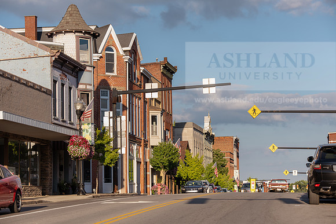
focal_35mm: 100
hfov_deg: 20.4
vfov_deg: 13.7
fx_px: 934
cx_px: 168
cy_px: 112
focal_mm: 100
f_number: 5.6
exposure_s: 1/160
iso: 31
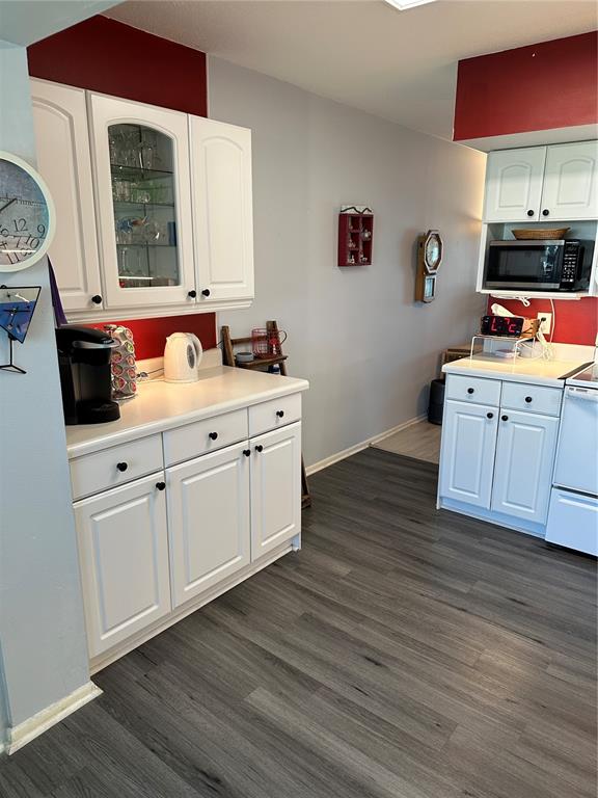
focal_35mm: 24
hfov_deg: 56.8
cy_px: 399
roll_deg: +0.5
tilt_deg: -14.8
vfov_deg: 71.6
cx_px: 299
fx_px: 553
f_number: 1.78
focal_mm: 6.86
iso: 160
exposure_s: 1/120
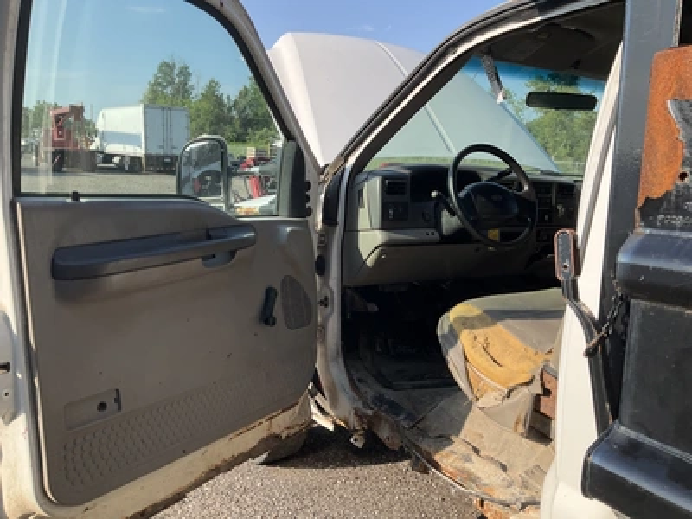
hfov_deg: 61.7
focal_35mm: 29
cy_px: 260
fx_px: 580
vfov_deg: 48.2
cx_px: 346
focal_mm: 3
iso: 25
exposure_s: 1/781
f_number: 1.8
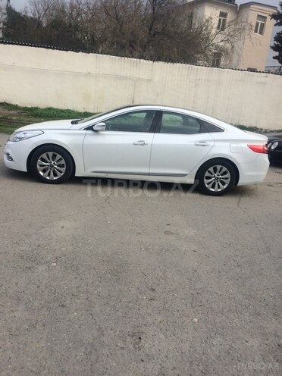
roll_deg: -4.5
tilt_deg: -18.5
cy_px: 188
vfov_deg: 61.7
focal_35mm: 29
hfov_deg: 48.2
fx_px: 315
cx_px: 141
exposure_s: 1/912
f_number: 2.2
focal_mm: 4.15
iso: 32
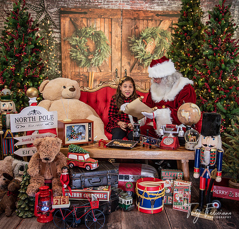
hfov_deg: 45.3
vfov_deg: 43.6
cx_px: 130
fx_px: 286
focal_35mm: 37
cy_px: 114
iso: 1000
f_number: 5
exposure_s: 1/50
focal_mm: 30
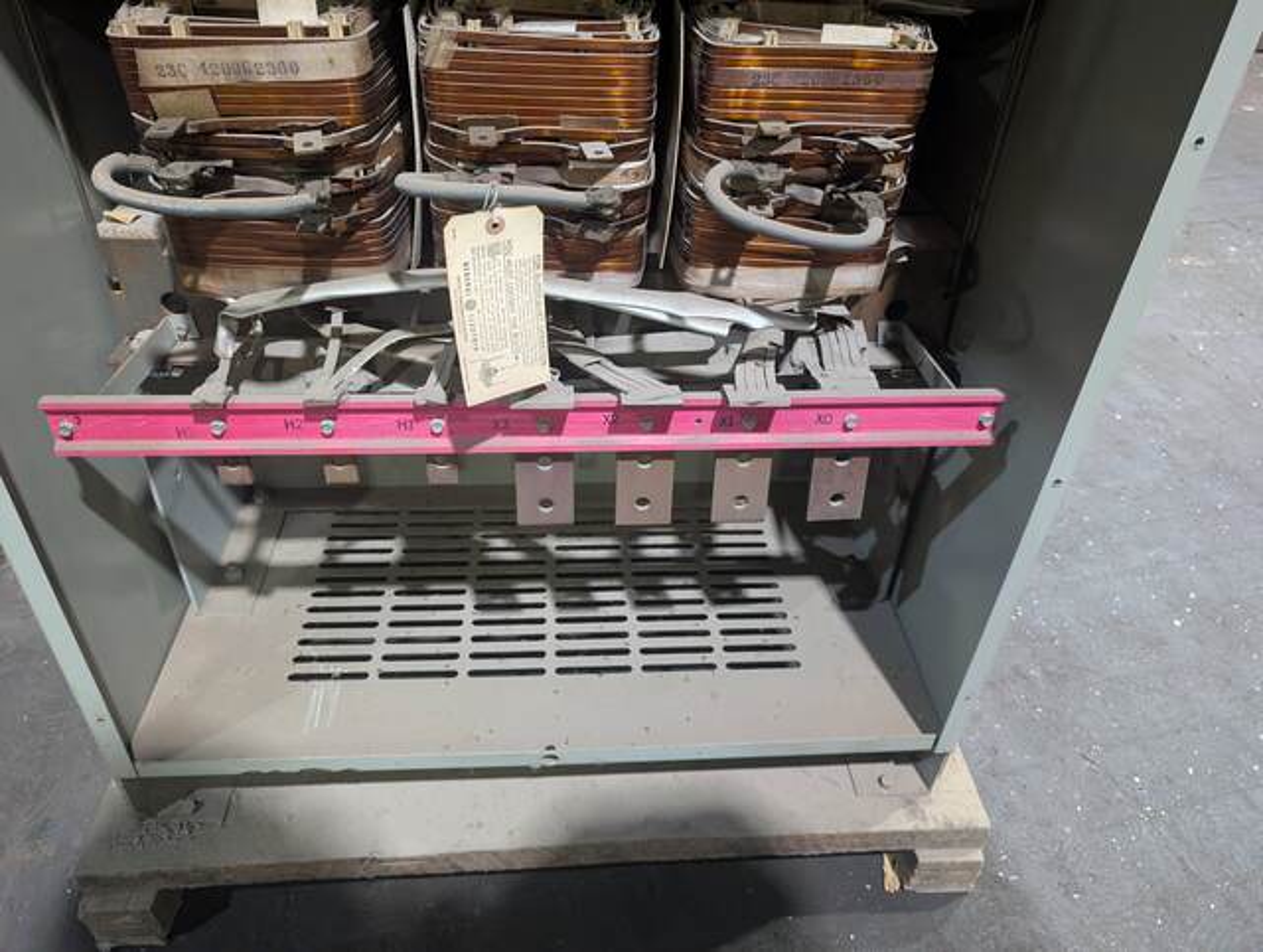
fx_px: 877
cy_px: 476
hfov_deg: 71.5
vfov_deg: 56.9
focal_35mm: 24
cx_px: 632
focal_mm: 6.9
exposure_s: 1/120
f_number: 1.68
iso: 920
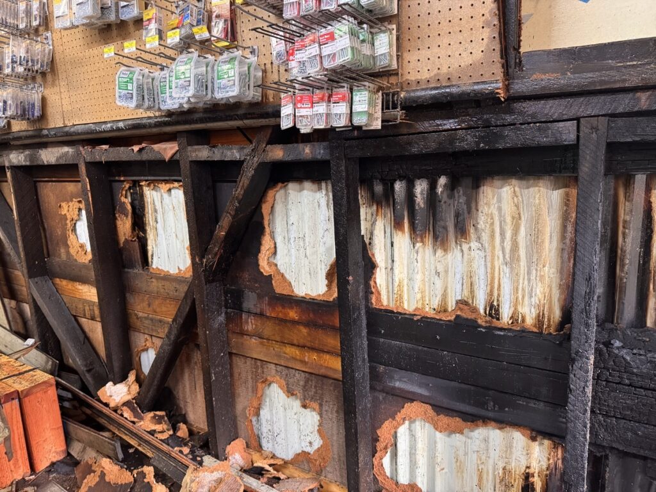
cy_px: 246
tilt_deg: -10.7
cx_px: 328
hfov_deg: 71.6
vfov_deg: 56.8
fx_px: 455
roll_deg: +2.4
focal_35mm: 24
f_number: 1.78
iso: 500
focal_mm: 6.76
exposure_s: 1/60
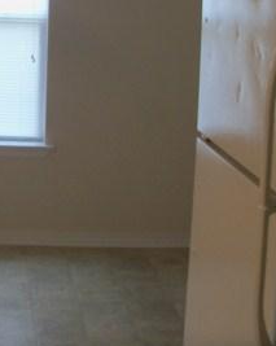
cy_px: 40
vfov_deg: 22.8
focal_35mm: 82
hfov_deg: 17.7
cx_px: -66
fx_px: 839
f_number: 3
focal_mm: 6.3
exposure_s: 1/30
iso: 80
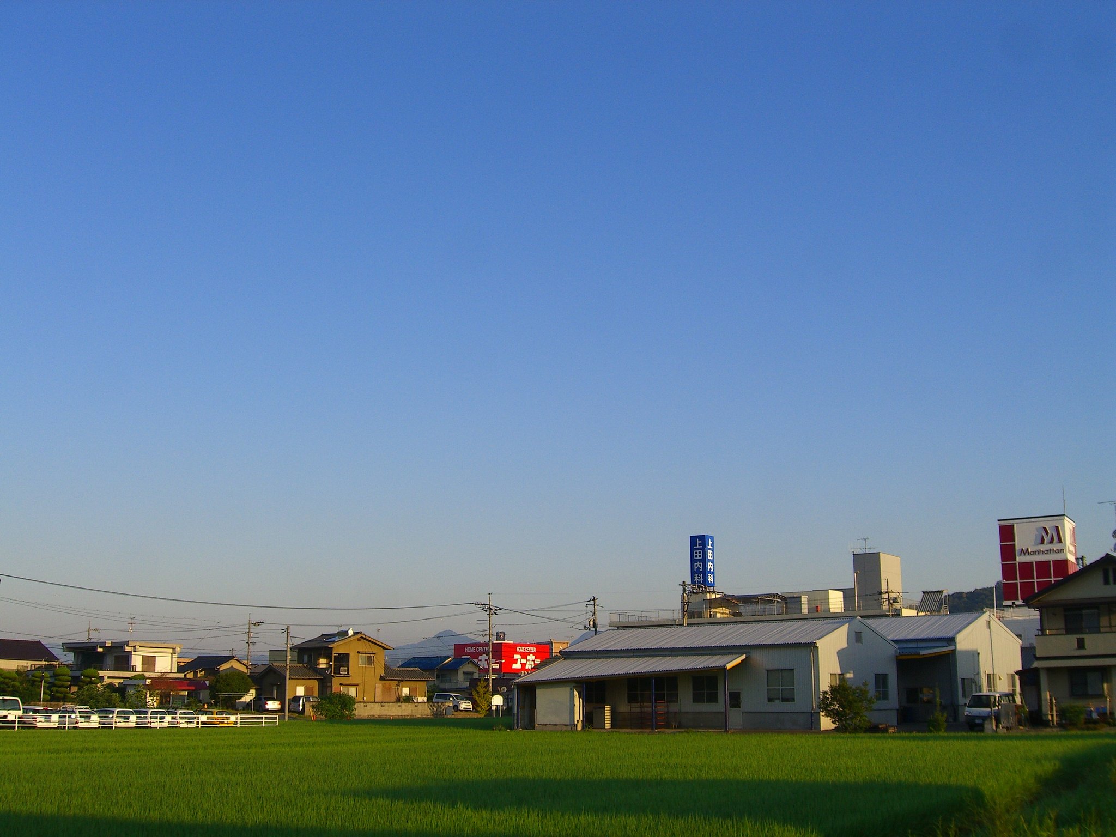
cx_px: 558
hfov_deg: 49.0
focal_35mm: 38
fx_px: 1225
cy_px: 418
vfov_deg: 37.7
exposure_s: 1/500
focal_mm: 7.9
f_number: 4
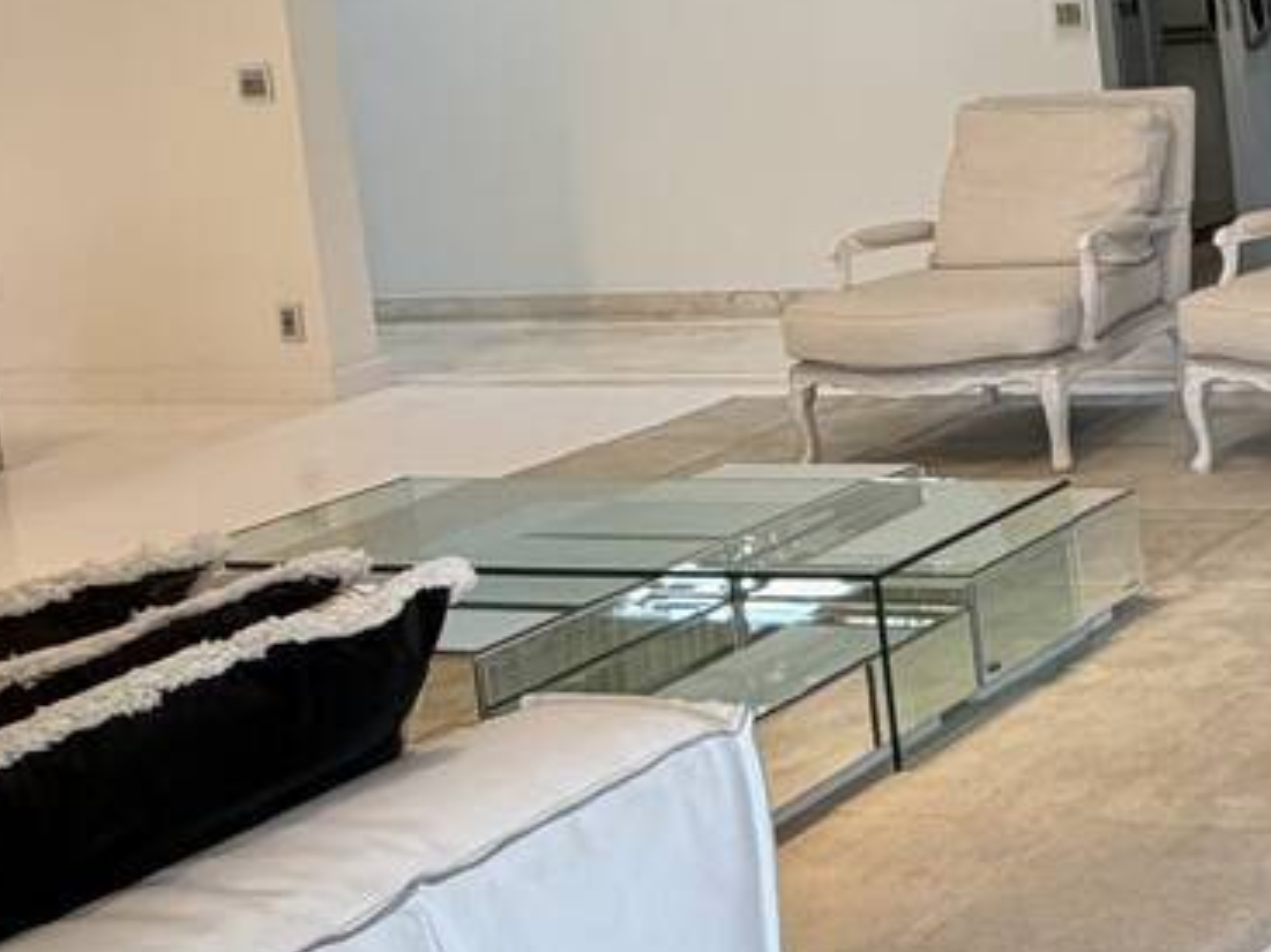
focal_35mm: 55
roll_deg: +4.1
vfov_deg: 25.3
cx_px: 1887
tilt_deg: -4.8
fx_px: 2019
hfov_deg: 26.1
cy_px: 17
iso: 160
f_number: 2.2
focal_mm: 2.22
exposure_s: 1/120
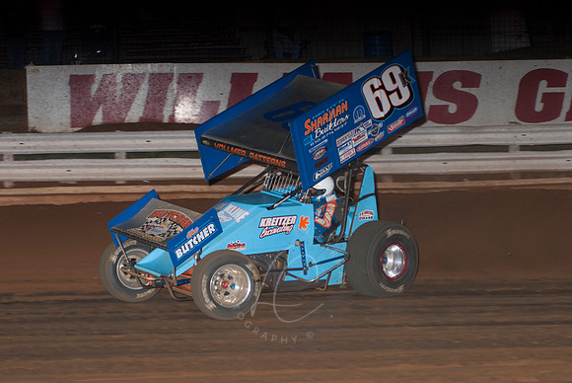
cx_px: 286
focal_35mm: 120
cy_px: 192
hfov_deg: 17.0
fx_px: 1909
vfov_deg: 11.4
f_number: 4
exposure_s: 1/400
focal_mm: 80
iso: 400
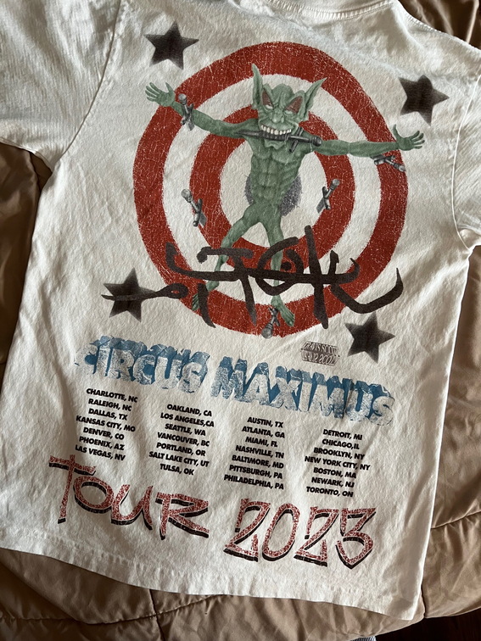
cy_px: 320
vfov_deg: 67.3
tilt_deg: -86.7
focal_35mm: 26
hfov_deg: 53.1
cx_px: 240
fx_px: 482
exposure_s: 1/60
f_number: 1.5
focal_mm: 5.7
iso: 400
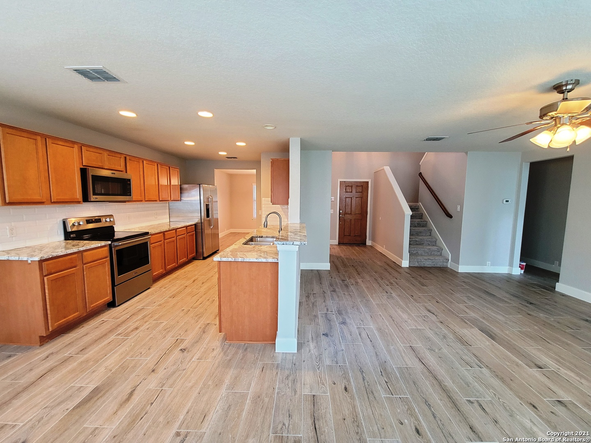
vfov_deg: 89.9
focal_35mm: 13
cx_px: 296
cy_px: 222
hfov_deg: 106.2
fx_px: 222
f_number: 2.2
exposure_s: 1/59
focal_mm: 2.2
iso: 400
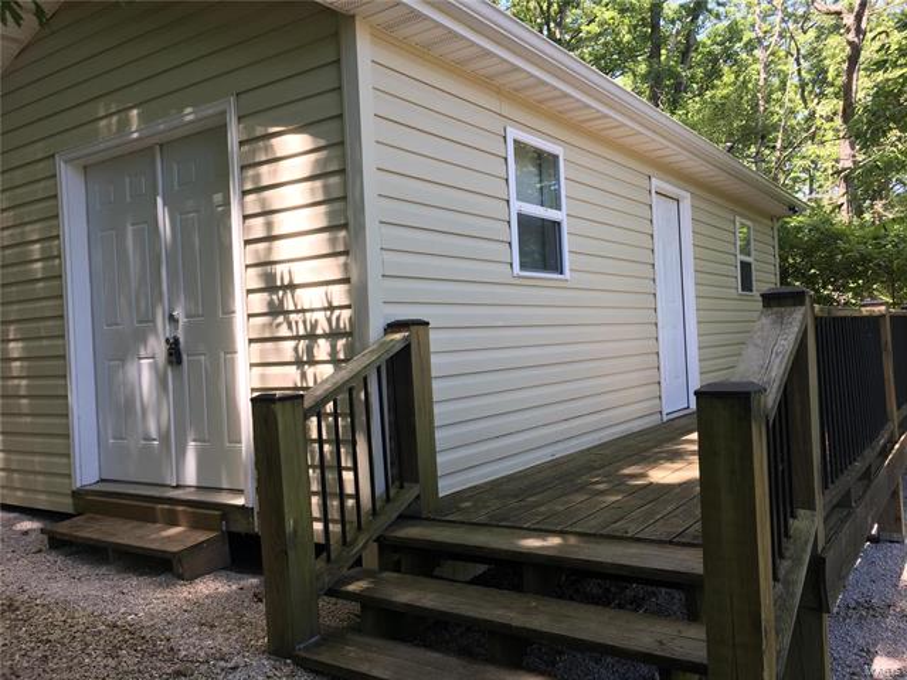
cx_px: 454
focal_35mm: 29
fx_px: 760
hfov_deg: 61.7
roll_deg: +2.8
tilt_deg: +0.0
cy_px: 340
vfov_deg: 48.2
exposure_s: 1/120
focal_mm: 4.15
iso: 25
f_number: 2.2
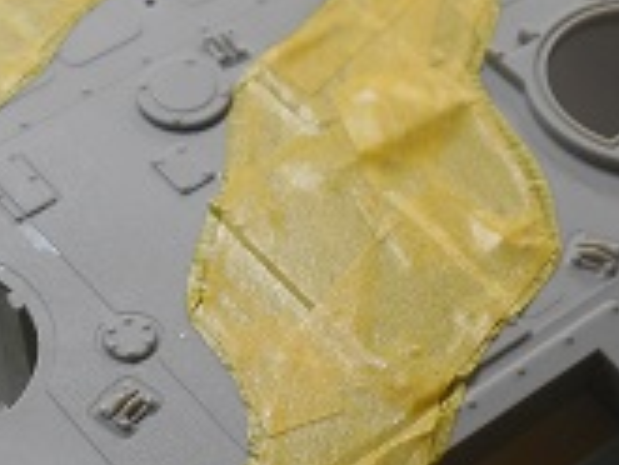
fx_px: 1789
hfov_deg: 19.6
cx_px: 244
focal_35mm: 100
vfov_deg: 14.6
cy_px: 428
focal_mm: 5.1
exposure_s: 1/50
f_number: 3.4
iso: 80
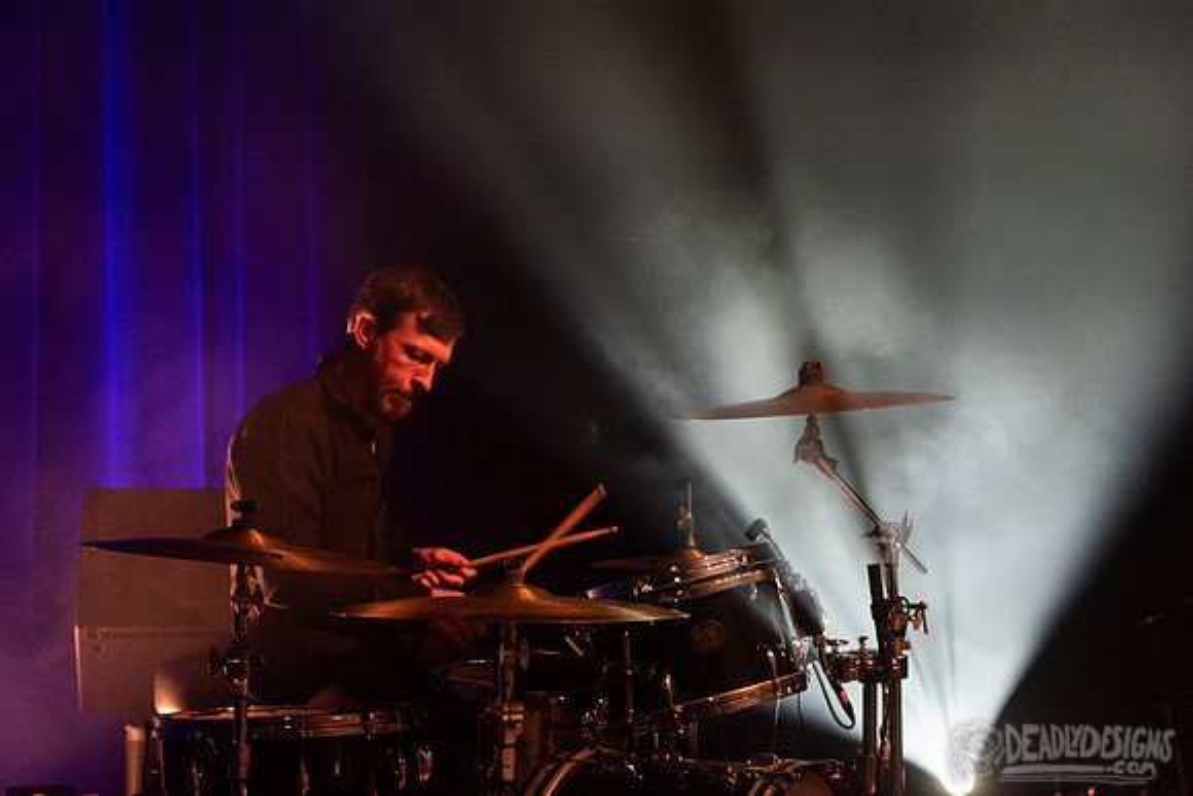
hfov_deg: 26.9
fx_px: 2494
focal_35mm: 75
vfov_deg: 18.1
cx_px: 596
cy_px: 368
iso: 2500
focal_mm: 70
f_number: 3.2
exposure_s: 1/125
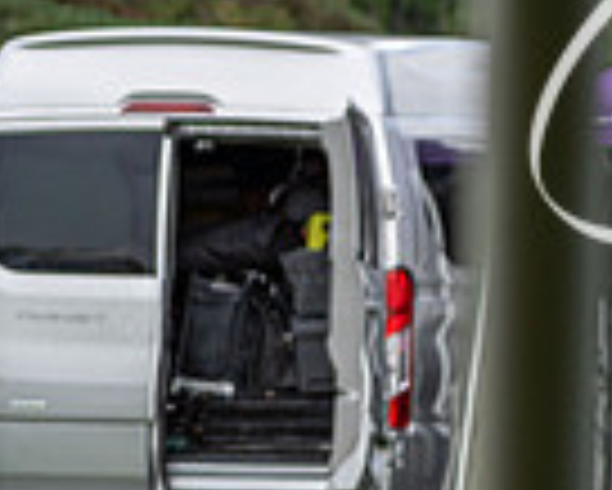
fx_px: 8827
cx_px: 1184
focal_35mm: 487
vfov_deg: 3.2
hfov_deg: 3.9
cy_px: 326
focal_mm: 122
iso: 320
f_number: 4
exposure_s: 1/1000
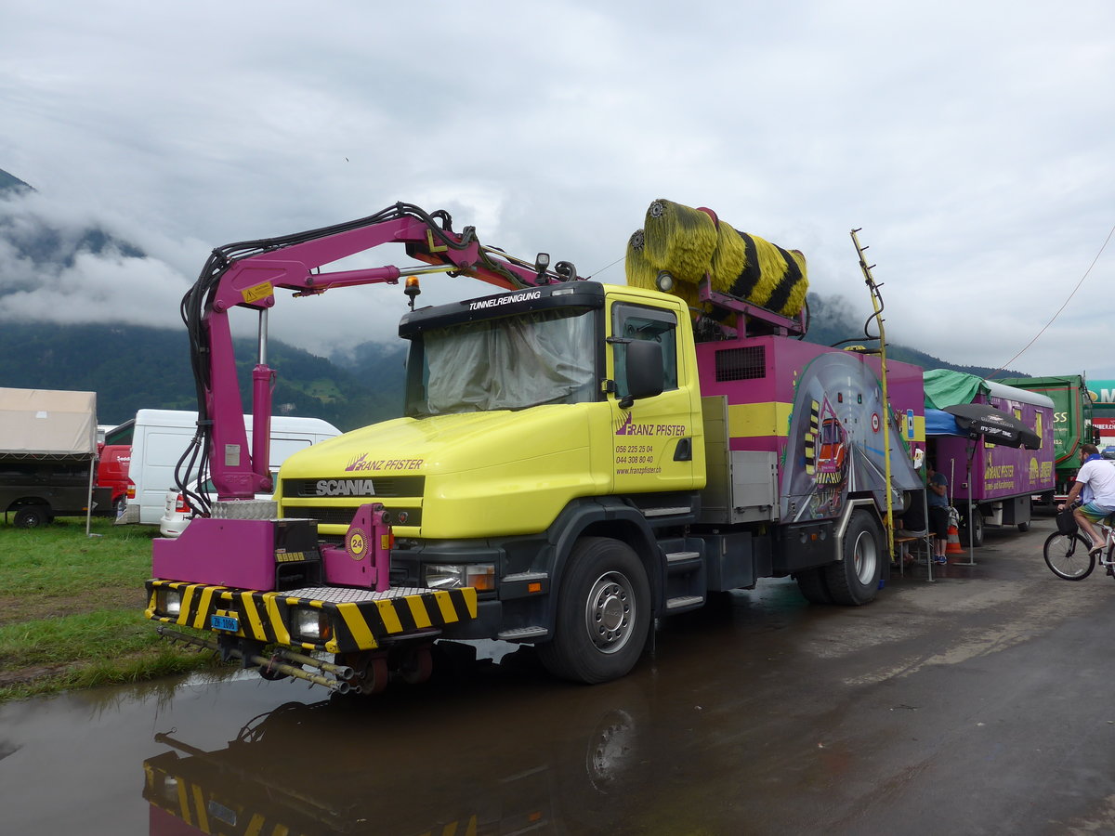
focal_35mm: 29
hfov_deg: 61.7
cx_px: 558
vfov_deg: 48.2
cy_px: 418
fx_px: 934
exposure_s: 1/1000
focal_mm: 6
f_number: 2.8
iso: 80
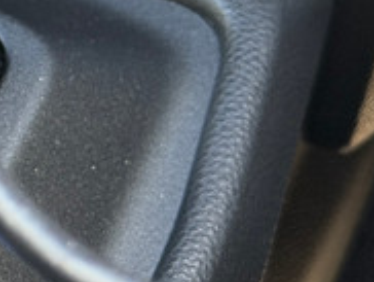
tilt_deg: -50.5
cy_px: 136
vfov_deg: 6.7
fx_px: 2391
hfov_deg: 8.5
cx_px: -386
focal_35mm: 221
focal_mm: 6.76
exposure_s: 1/60
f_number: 1.78
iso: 100
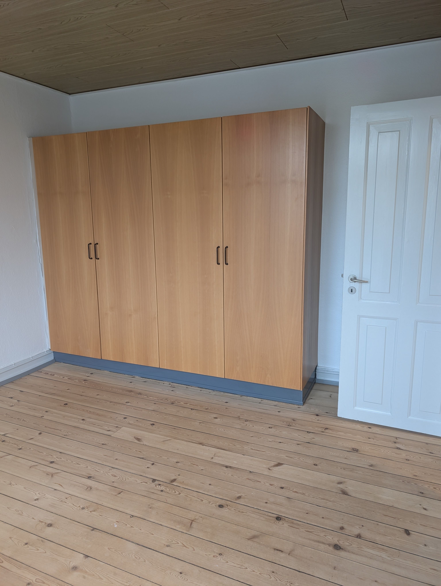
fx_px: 407
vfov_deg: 71.5
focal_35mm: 24
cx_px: 220
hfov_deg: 56.9
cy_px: 293
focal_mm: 6.9
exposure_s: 1/23.8
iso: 105
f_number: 1.68
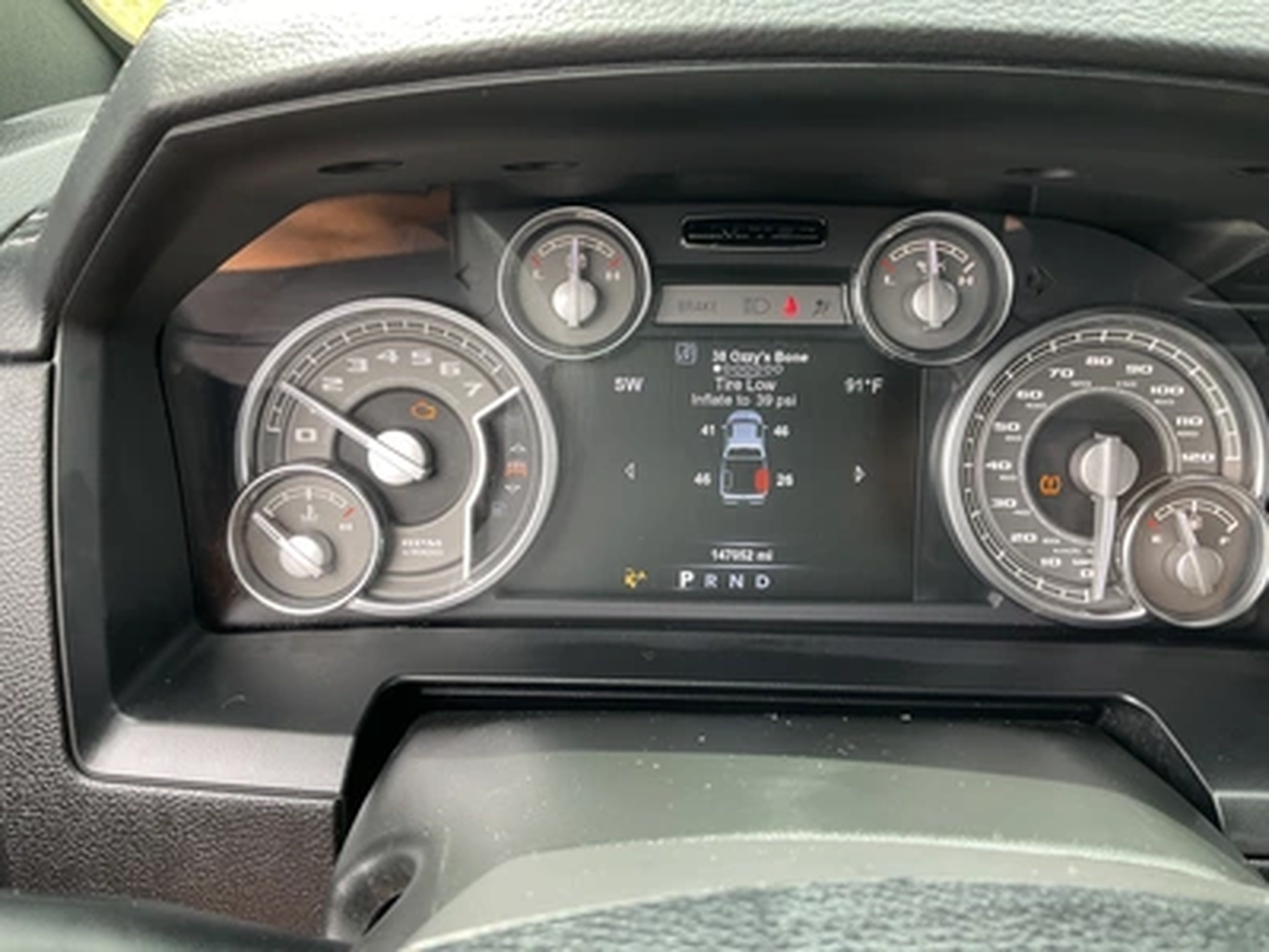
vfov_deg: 48.2
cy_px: 476
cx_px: 634
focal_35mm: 29
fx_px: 1063
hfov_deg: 61.7
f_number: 1.8
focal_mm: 3
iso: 64
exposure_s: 1/122
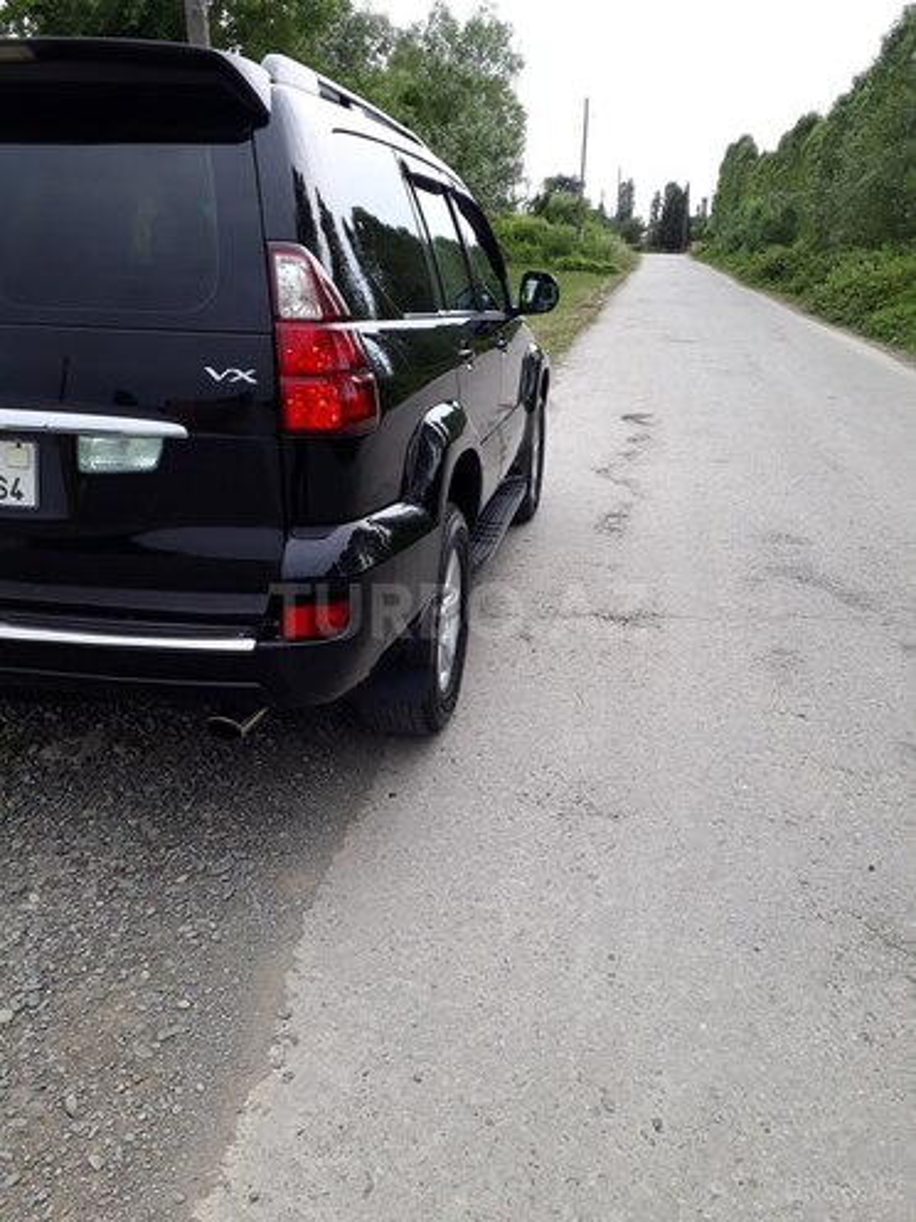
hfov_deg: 51.4
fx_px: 953
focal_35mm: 27
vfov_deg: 65.3
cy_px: 611
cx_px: 458
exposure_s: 1/192
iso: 40
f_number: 1.9
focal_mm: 3.6
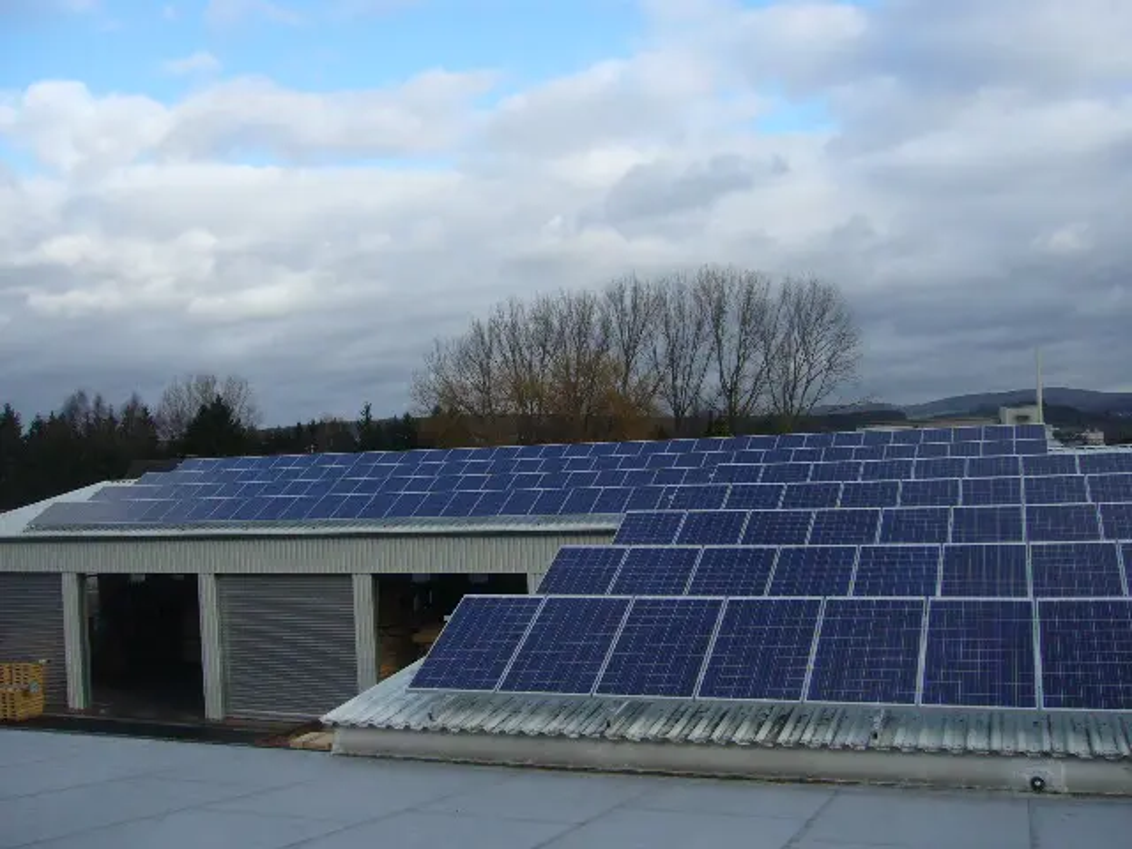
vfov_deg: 40.7
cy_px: 424
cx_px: 566
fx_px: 1145
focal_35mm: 35
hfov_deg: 52.6
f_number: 5.6
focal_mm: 5.8
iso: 100
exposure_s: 1/320
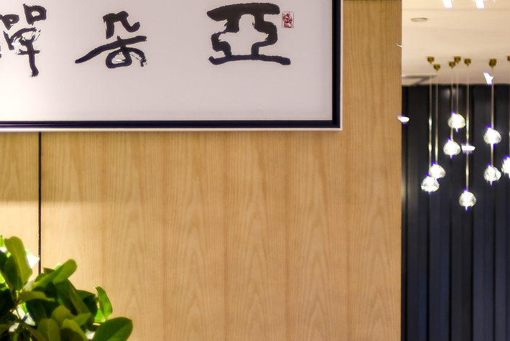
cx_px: -39
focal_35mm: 124
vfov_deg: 11.0
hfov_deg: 16.1
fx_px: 1758
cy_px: 285
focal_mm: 50
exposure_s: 1/60
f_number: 1.6
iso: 220
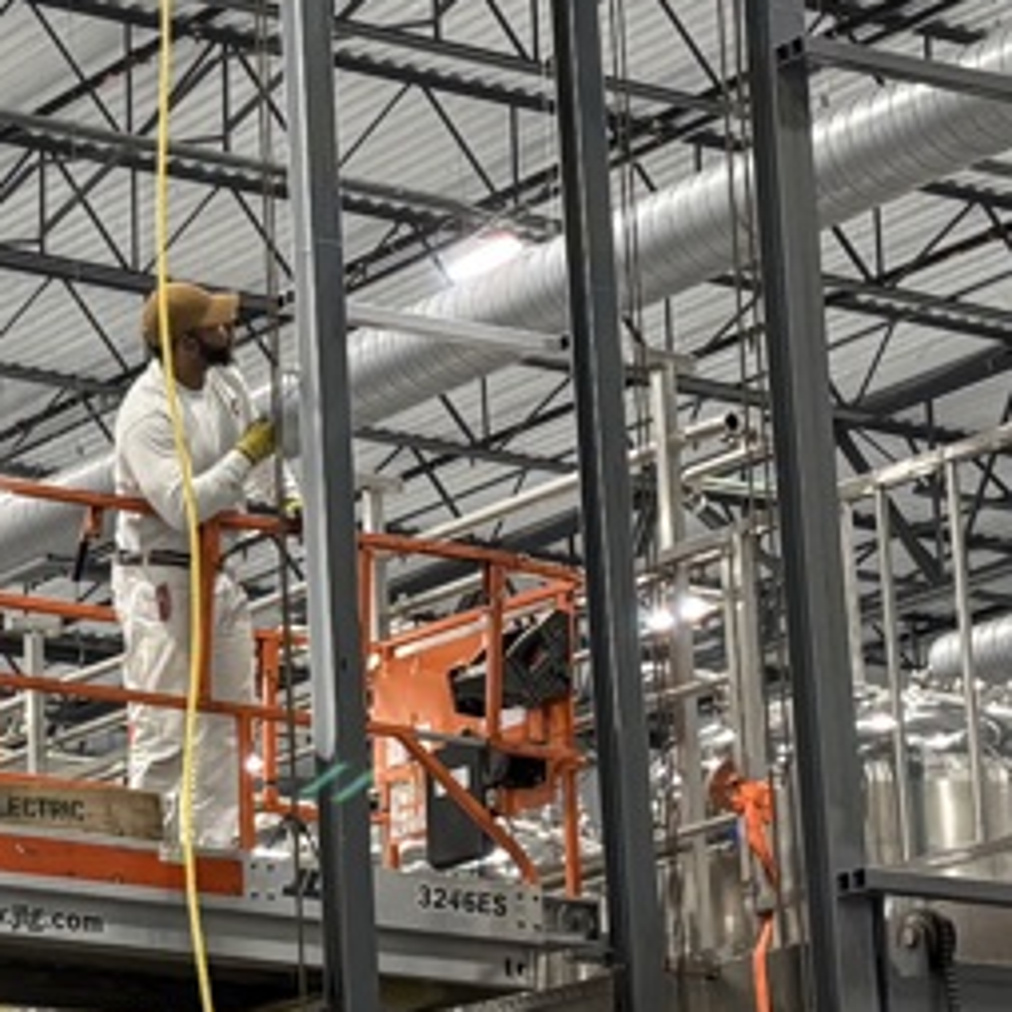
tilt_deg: +16.1
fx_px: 4796
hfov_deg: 11.9
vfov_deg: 12.0
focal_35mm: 145
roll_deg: +0.5
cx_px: -104
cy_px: 422
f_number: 1.6
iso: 160
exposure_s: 1/60
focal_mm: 5.96
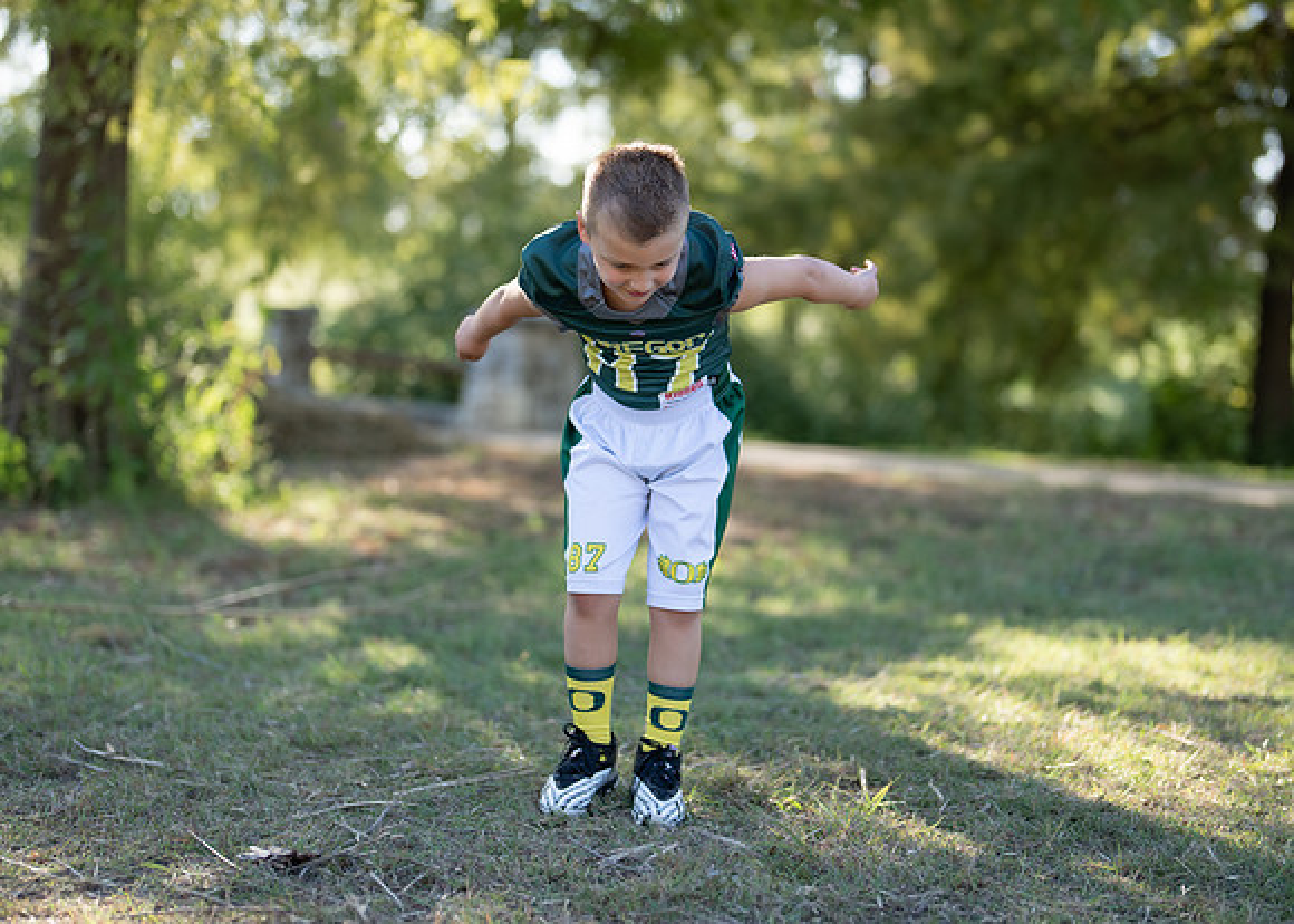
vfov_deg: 20.1
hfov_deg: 27.9
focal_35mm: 71
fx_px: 2601
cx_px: 685
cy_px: 396
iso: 100
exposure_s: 1/1250
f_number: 1.2
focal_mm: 50
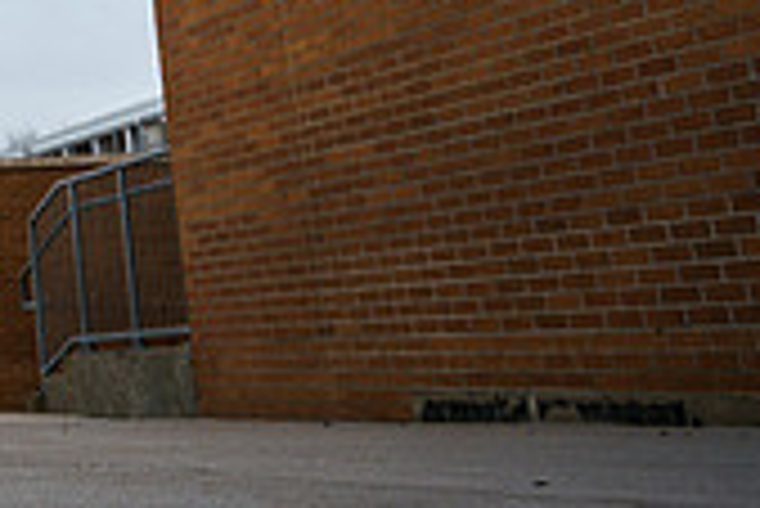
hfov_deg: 19.7
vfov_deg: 15.2
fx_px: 1775
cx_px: -495
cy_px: -241
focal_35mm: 84
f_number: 3.5
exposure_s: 1/4000
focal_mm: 24
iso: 200
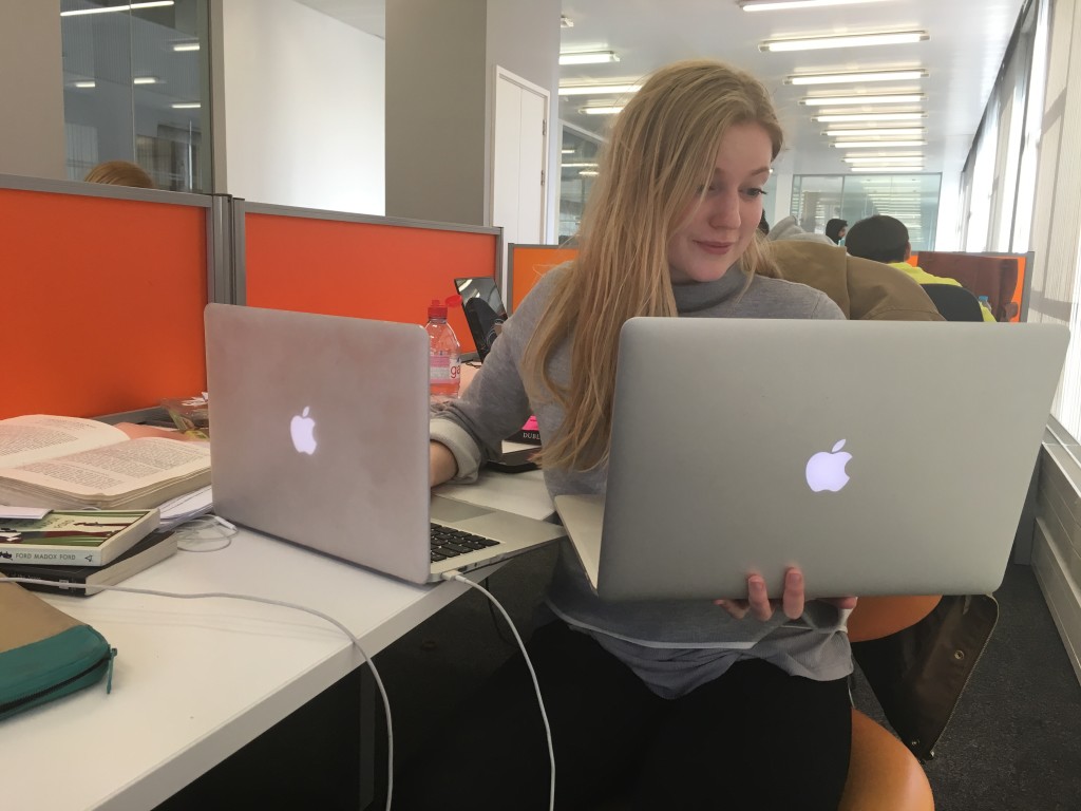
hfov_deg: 61.7
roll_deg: -2.4
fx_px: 906
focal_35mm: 29
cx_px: 540
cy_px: 406
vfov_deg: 48.2
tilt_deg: -8.2
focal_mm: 4.15
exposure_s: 1/33
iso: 32
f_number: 2.2
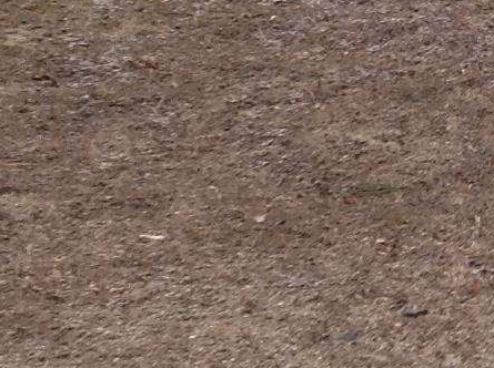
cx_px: 729
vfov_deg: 7.0
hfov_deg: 9.5
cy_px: -410
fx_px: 2906
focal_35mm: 204
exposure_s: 1/1209
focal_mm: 4.28
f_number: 2.4
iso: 50
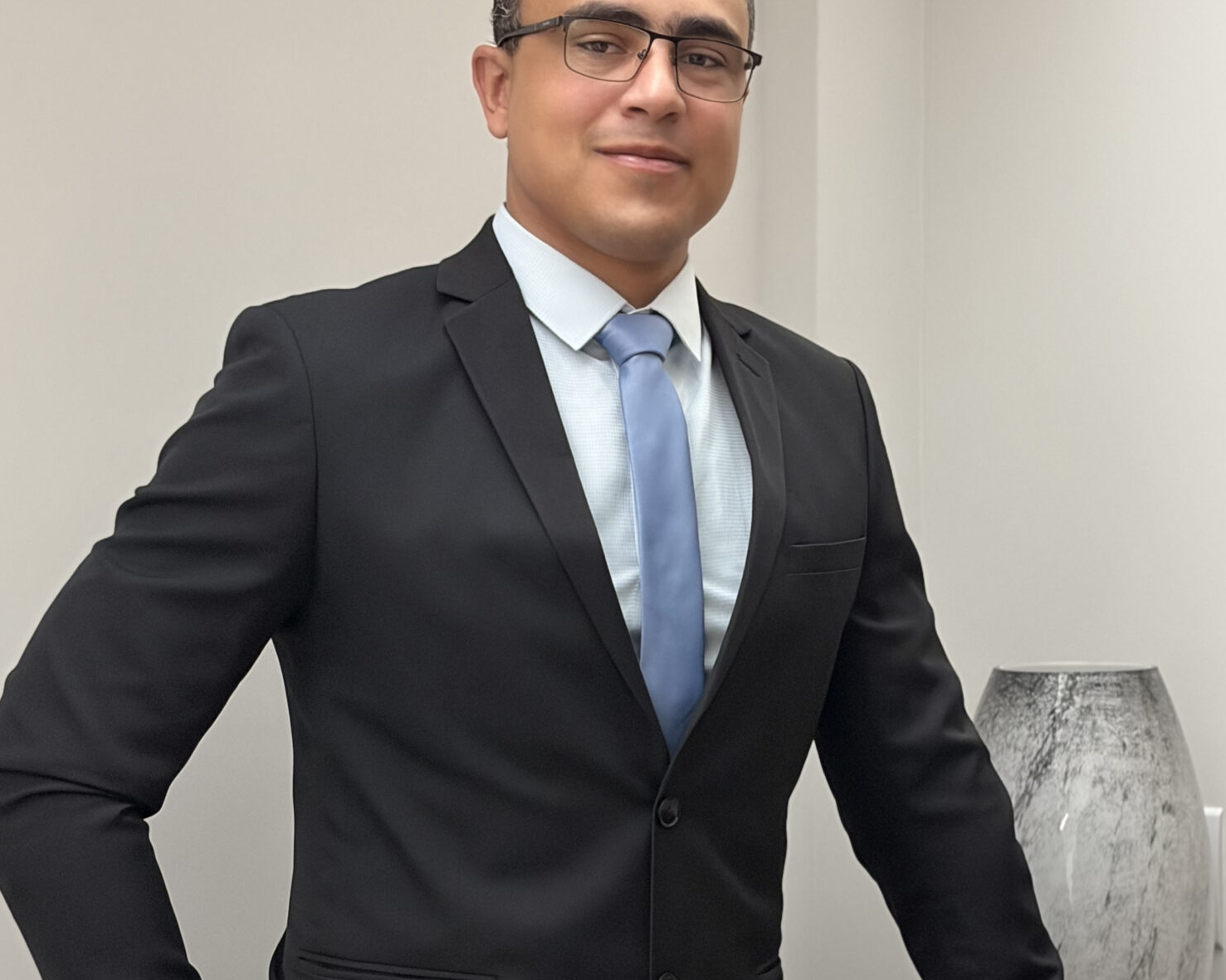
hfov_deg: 21.7
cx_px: 723
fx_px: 3192
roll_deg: +0.0
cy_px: 623
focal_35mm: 88
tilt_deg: -2.1
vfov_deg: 17.4
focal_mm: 5.96
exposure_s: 1/40
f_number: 1.6
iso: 200
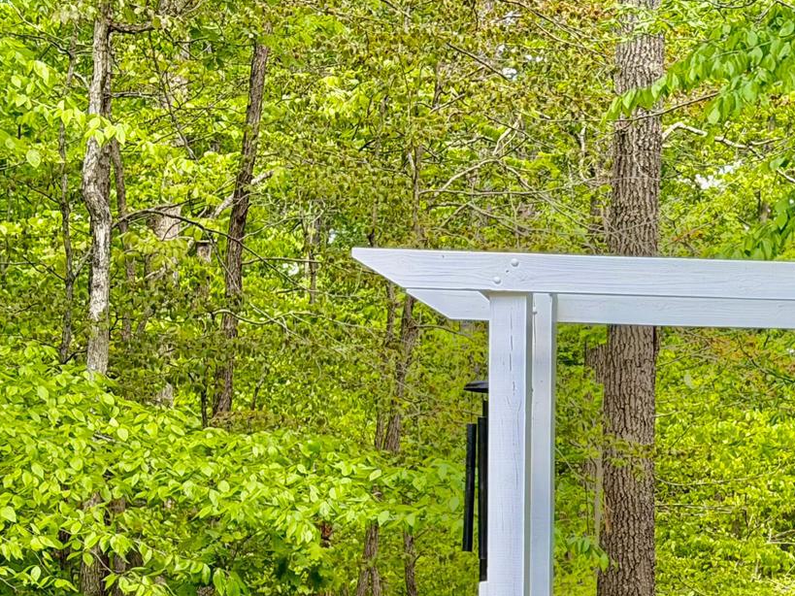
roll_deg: +1.0
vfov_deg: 12.2
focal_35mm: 120
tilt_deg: -1.0
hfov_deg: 16.2
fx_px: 2756
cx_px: 714
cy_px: 598
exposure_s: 1/601
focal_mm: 6.76
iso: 64
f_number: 1.78
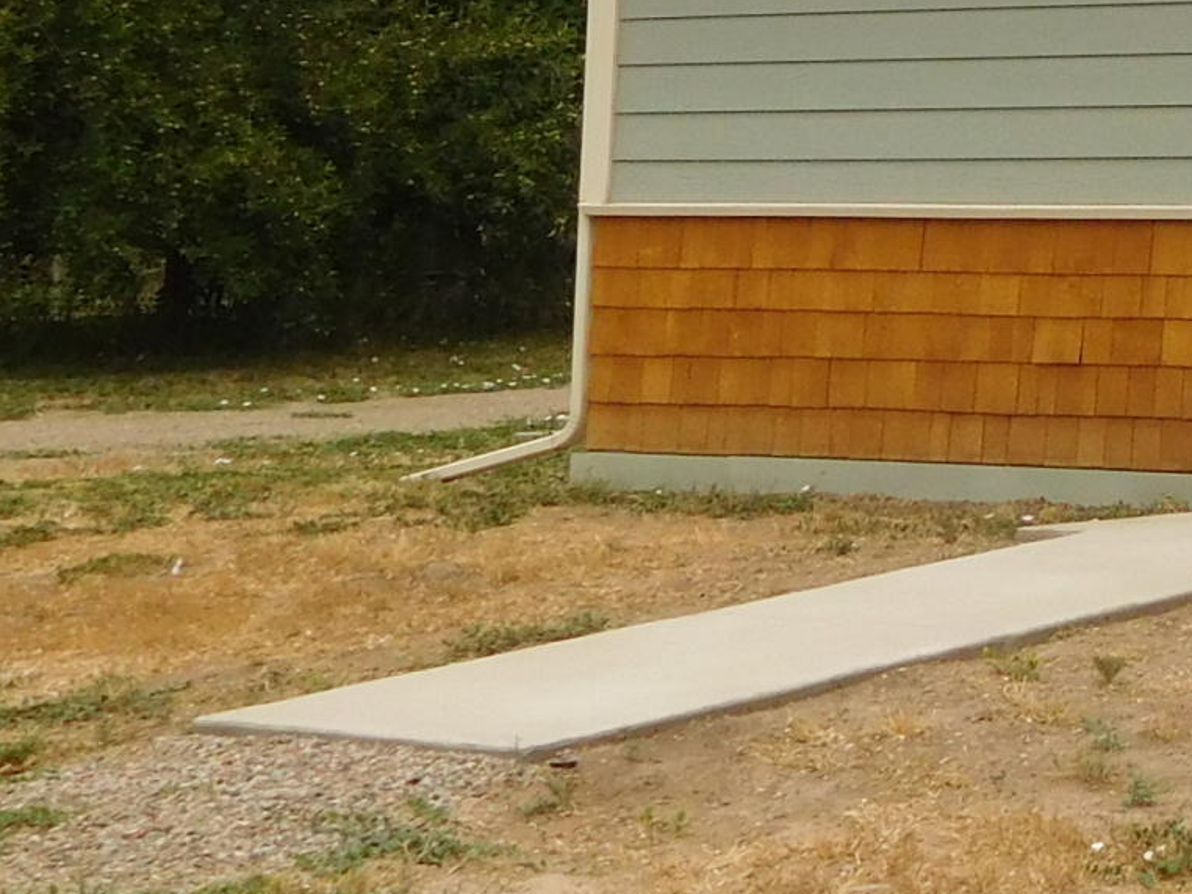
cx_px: 2057
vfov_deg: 11.5
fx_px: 4337
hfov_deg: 14.1
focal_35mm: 126
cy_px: -202
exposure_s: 1/1250
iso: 125
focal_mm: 5.7
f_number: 3.6
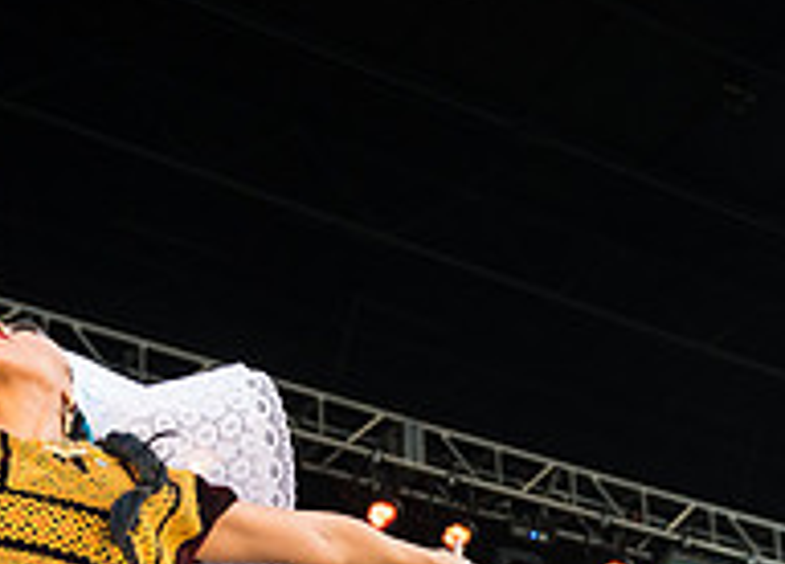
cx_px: 283
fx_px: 1698
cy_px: 791
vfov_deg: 17.4
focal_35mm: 76
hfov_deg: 25.9
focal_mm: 24
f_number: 2.8
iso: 1000
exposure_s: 1/640
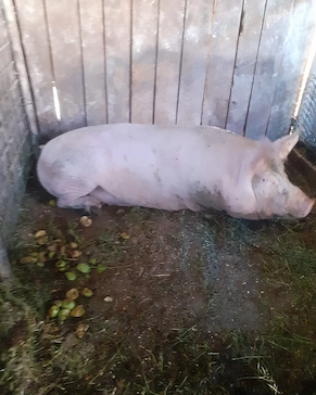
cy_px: 216
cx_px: 161
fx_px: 339
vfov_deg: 60.3
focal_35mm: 29
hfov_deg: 50.0
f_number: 1.9
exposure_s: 1/25
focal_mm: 3.6
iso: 500
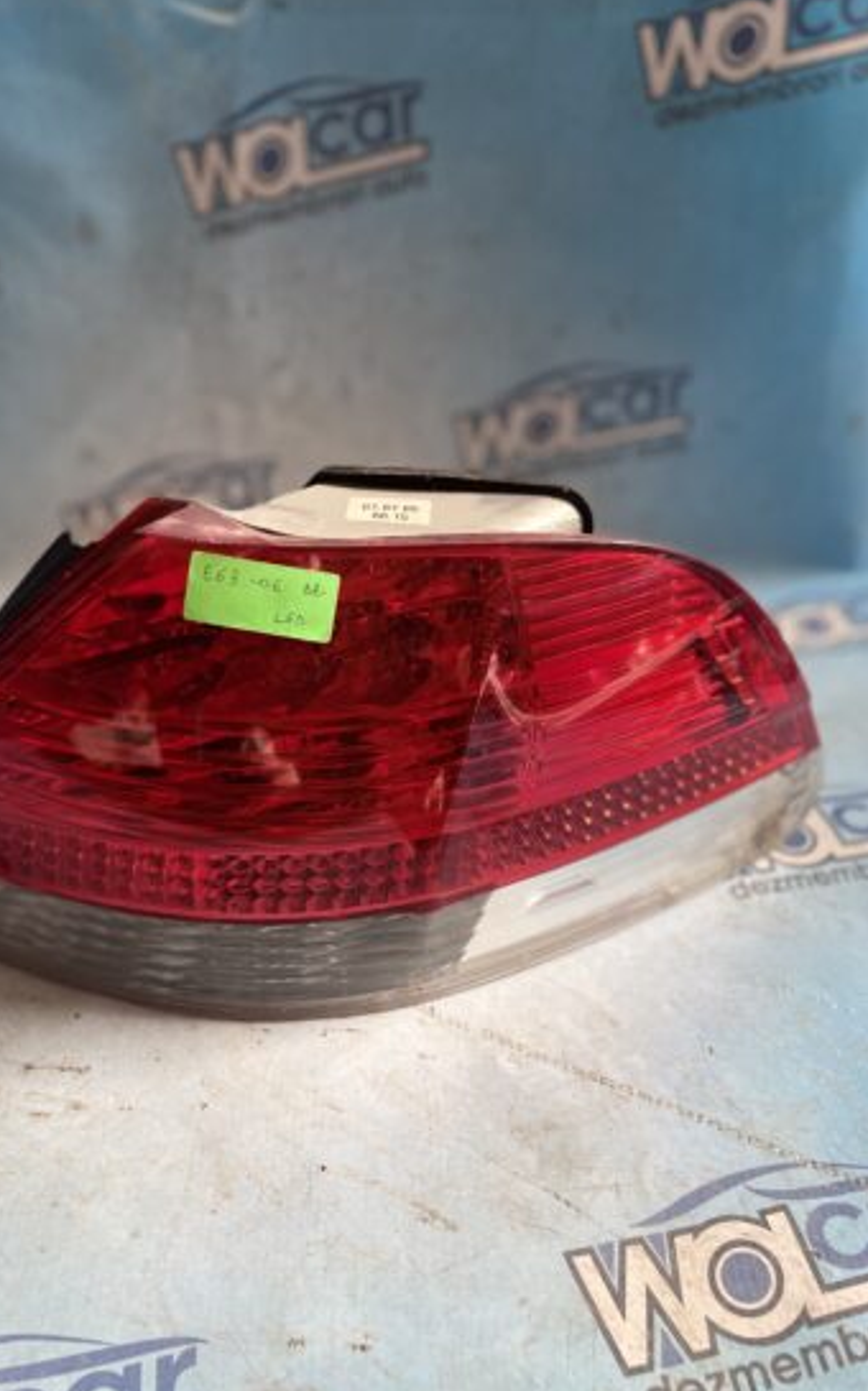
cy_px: 698
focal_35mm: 29
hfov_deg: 42.8
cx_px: 324
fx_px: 1099
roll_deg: -0.3
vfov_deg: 64.7
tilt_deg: -34.6
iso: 160
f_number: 1.6
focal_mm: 5.1
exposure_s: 1/60
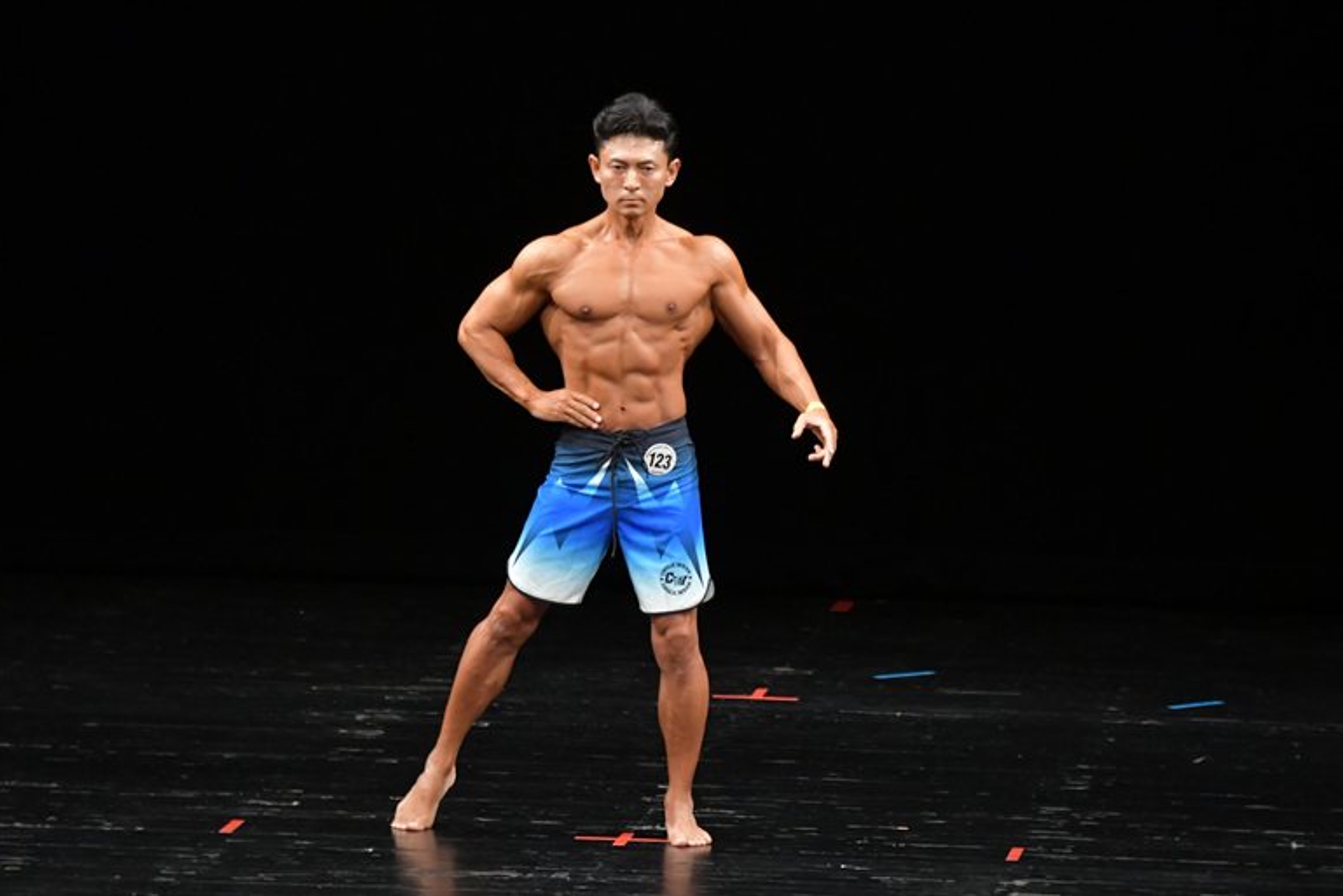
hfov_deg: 7.2
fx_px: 10708
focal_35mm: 287
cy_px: 447
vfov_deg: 4.8
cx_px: 675
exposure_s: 1/400
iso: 3200
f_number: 5.6
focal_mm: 190
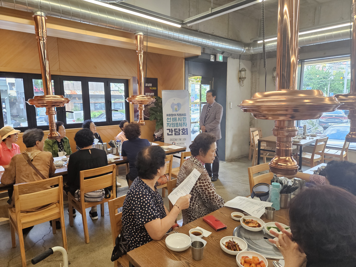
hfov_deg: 73.9
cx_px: 178
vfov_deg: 58.9
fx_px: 237
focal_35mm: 23
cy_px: 134
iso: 200
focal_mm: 5.4
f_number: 1.8
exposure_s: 1/120
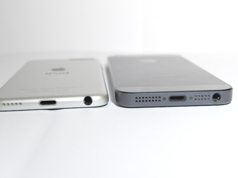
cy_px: 89
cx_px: 107
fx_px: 371
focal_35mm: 54
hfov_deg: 35.5
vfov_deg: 27.0
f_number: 9
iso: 4000
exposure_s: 1/60
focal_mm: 32
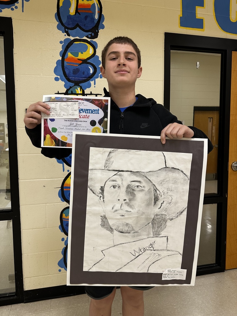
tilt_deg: -4.0
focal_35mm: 24
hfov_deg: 56.8
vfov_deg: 71.6
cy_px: 158
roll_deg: +0.3
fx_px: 219
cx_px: 118
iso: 160
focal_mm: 6.86
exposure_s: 1/60
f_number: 1.78
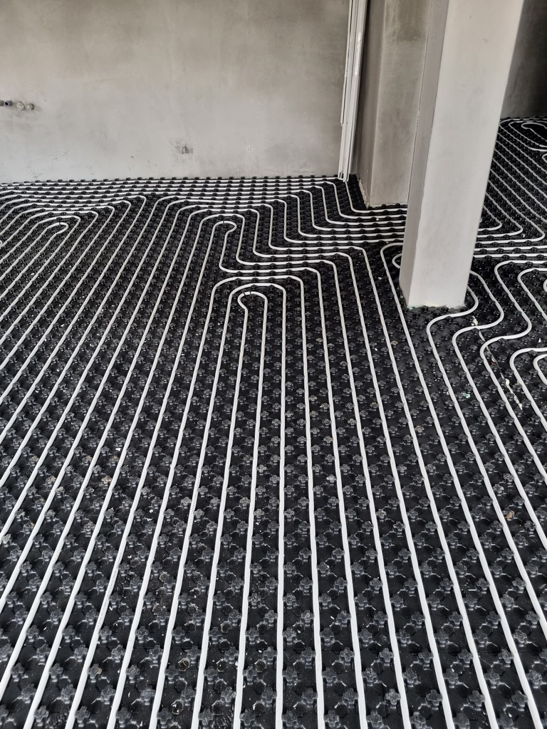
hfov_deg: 53.1
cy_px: 364
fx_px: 548
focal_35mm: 26
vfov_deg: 67.3
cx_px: 274
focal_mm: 5.4
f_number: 1.8
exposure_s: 1/100
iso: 200
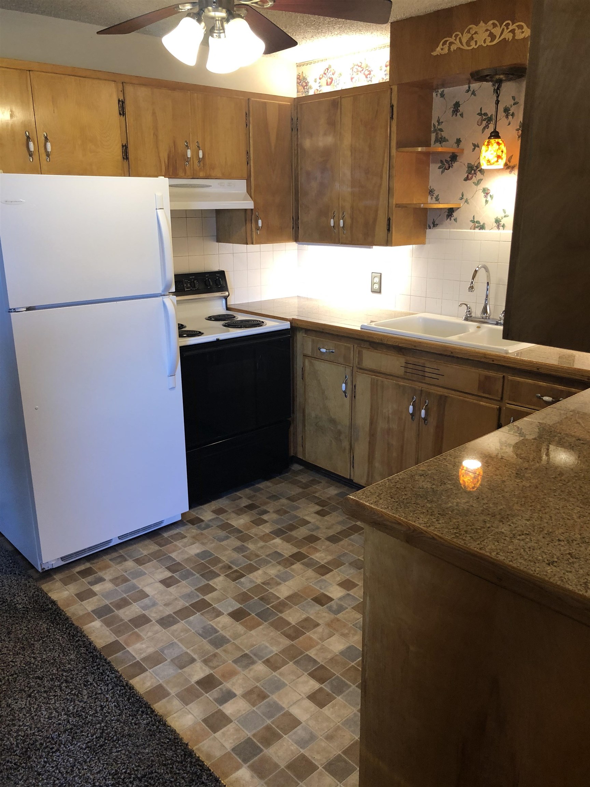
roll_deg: +2.1
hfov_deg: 49.7
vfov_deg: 63.4
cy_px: 394
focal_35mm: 28
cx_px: 295
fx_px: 636
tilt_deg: -15.4
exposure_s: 1/20
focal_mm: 3.99
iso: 40
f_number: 1.8
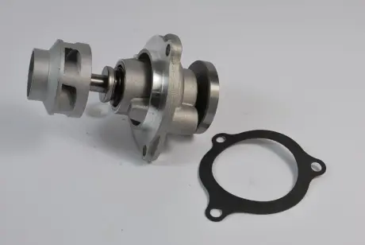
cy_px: 122
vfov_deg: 28.2
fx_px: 487
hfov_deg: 41.1
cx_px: 182
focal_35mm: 48
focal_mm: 32
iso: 100
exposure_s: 1/20
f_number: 10
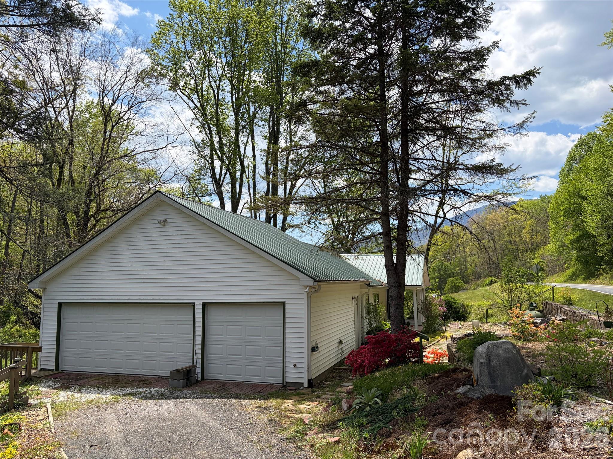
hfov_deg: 67.3
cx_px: 306
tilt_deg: +6.0
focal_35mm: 26
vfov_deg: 53.1
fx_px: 460
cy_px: 230
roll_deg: +0.0
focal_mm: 5.96
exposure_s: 1/4329
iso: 64
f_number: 1.6
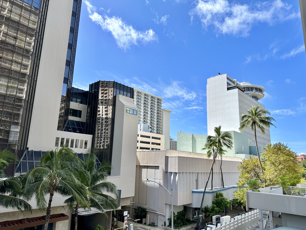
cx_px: 153
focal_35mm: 24
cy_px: 115
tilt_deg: +11.0
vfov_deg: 56.8
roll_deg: -1.9
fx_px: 212
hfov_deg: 71.6
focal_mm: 6.86
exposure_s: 1/4348
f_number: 1.78
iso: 80
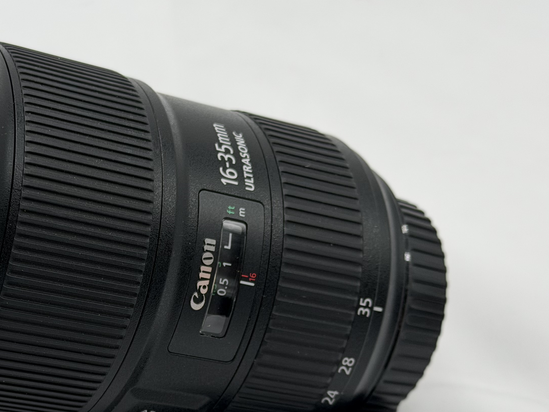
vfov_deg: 16.5
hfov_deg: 21.7
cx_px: 102
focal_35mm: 89
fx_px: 1411
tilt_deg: -45.0
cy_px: 298
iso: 64
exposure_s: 1/606
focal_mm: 6.76
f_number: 1.78
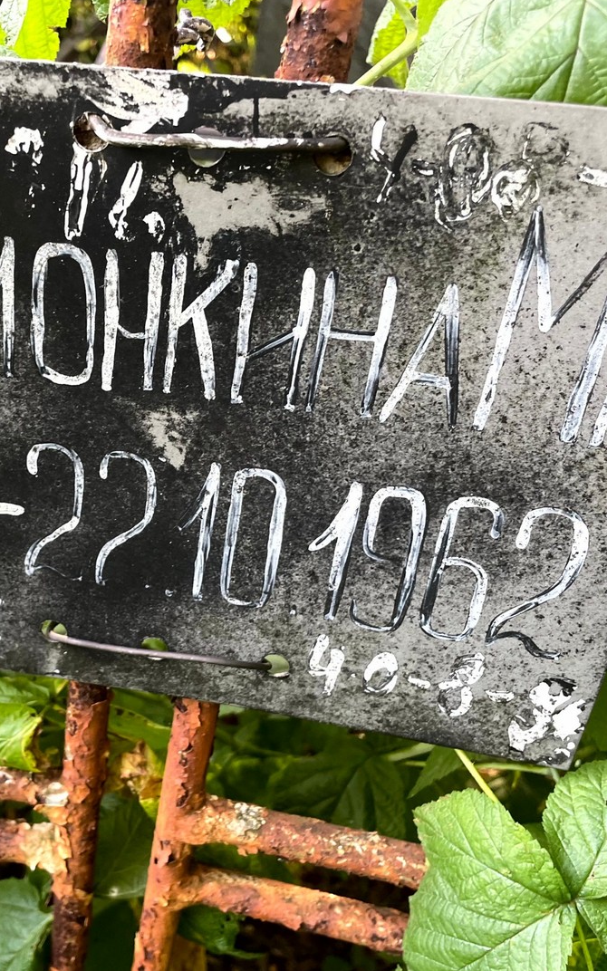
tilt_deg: -34.1
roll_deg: -7.5
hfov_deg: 33.5
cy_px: 486
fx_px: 979
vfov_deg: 52.7
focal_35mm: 37
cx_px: 129
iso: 100
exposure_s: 1/121
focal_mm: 4.2
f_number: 1.6
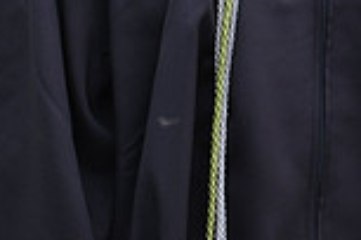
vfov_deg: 6.2
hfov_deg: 9.4
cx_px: 366
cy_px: -160
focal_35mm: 217
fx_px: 2176
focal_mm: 32.1
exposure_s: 1/250
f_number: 8
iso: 400
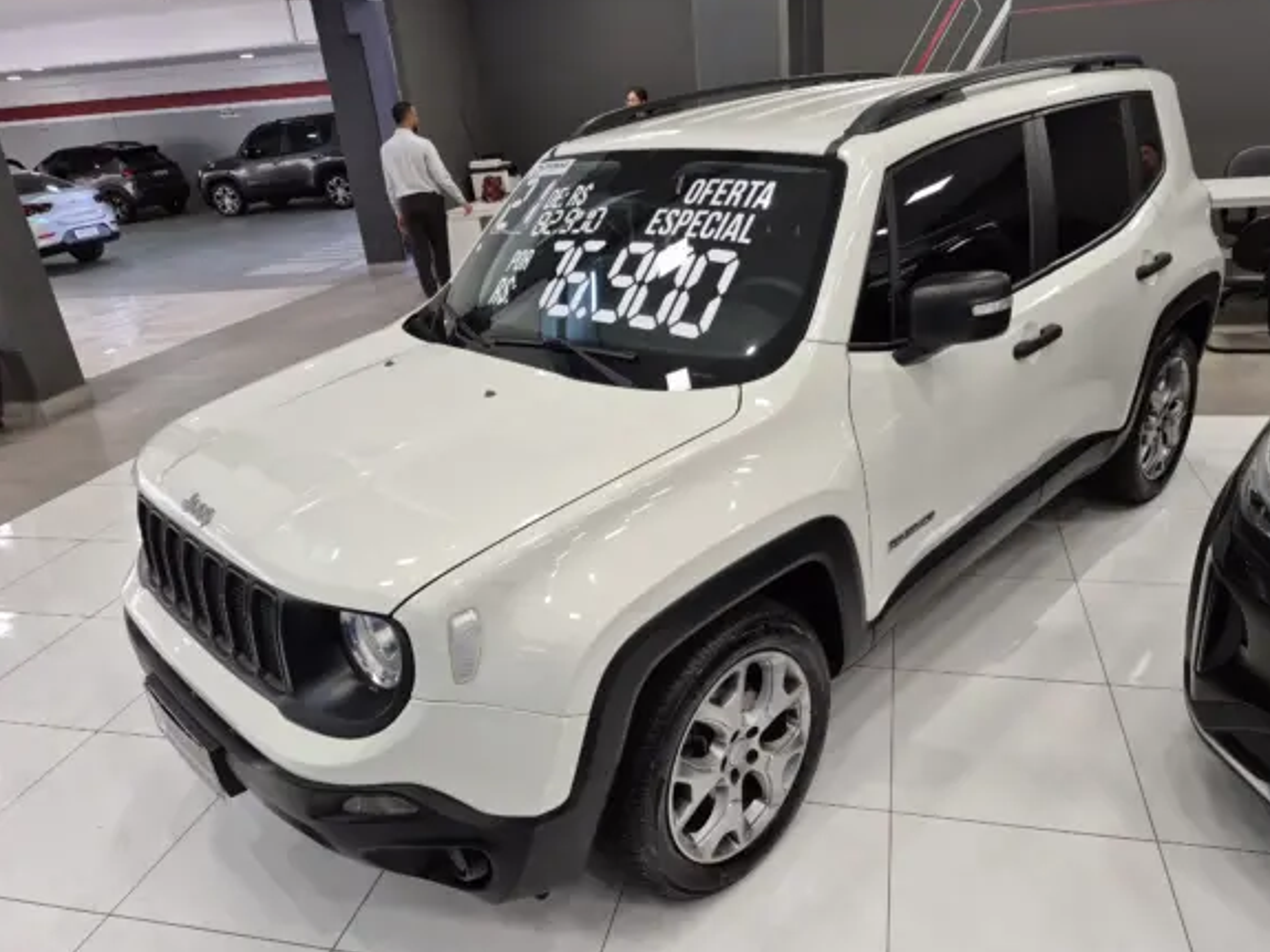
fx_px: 880
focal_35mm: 24
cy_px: 482
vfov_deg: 56.8
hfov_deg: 71.6
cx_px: 658
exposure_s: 1/120
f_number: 1.8
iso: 160
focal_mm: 5.4
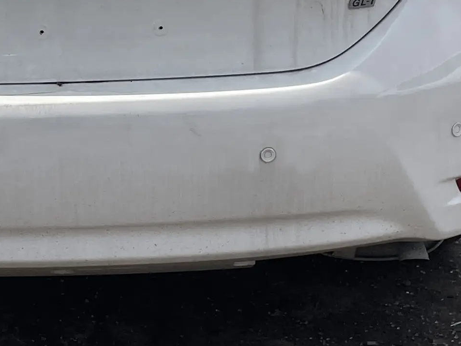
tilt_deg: -12.6
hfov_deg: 17.6
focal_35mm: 110
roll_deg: +2.4
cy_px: 14
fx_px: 1465
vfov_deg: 13.3
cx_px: 57
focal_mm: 4.2
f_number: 1.6
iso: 32
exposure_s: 1/6135
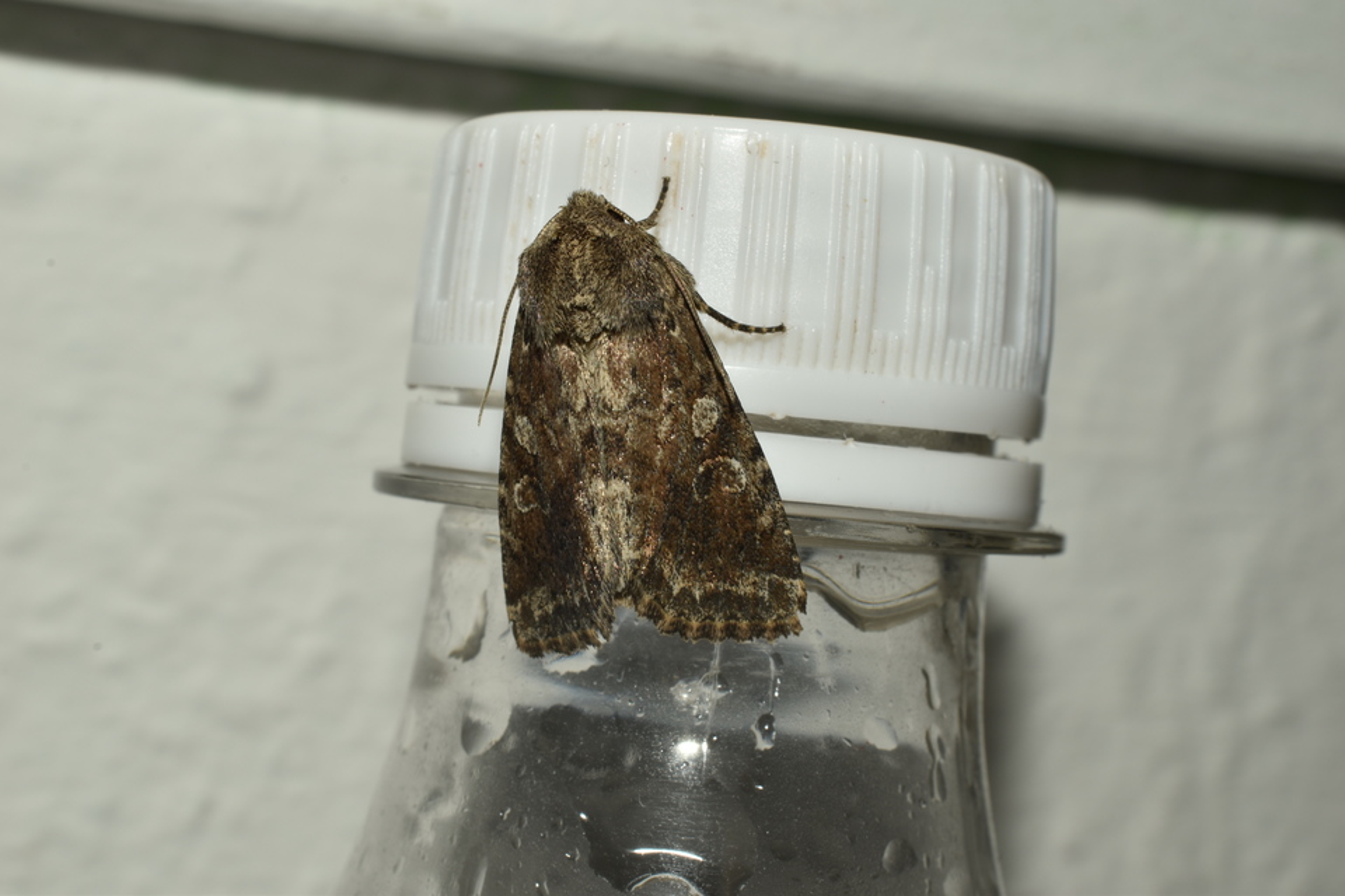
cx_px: 672
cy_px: 448
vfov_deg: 22.6
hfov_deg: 33.4
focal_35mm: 60
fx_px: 2241
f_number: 25
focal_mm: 40
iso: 100
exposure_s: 1/200
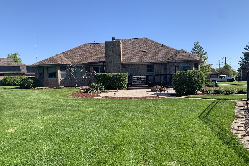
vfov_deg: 46.4
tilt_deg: -1.8
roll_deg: +1.1
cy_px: 83
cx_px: 126
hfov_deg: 65.5
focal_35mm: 28
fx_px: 194
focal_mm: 4.25
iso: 25
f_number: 1.8
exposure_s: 1/1536
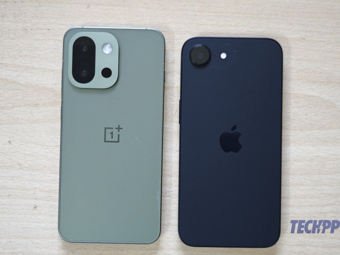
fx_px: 452
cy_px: 128
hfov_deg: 41.2
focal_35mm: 46
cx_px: 170
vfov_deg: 31.5
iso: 400
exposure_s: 1/50
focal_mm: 8.72
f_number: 1.63
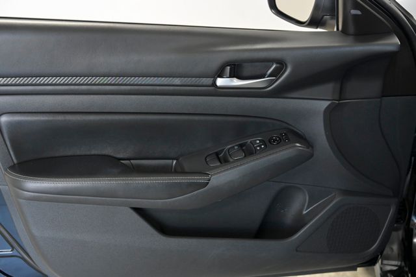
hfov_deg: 40.3
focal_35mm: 49
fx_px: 566
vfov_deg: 27.5
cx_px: 208
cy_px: 138
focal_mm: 49
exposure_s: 1/400
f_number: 4.5
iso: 2500
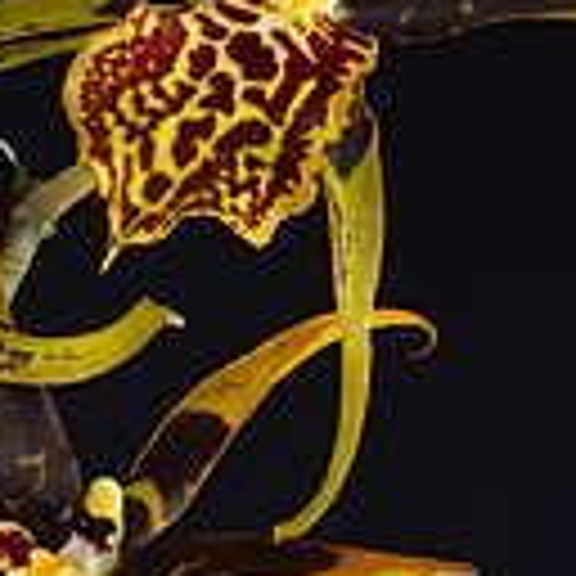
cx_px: 140
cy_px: 531
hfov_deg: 4.9
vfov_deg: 4.9
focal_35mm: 358
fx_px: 6740
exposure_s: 1/4
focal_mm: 80
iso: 200
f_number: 10
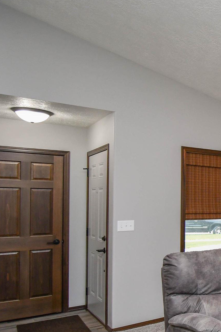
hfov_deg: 25.8
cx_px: 342
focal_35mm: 36
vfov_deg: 52.8
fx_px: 332
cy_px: 196
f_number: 4.5
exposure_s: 1/80
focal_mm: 10
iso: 640
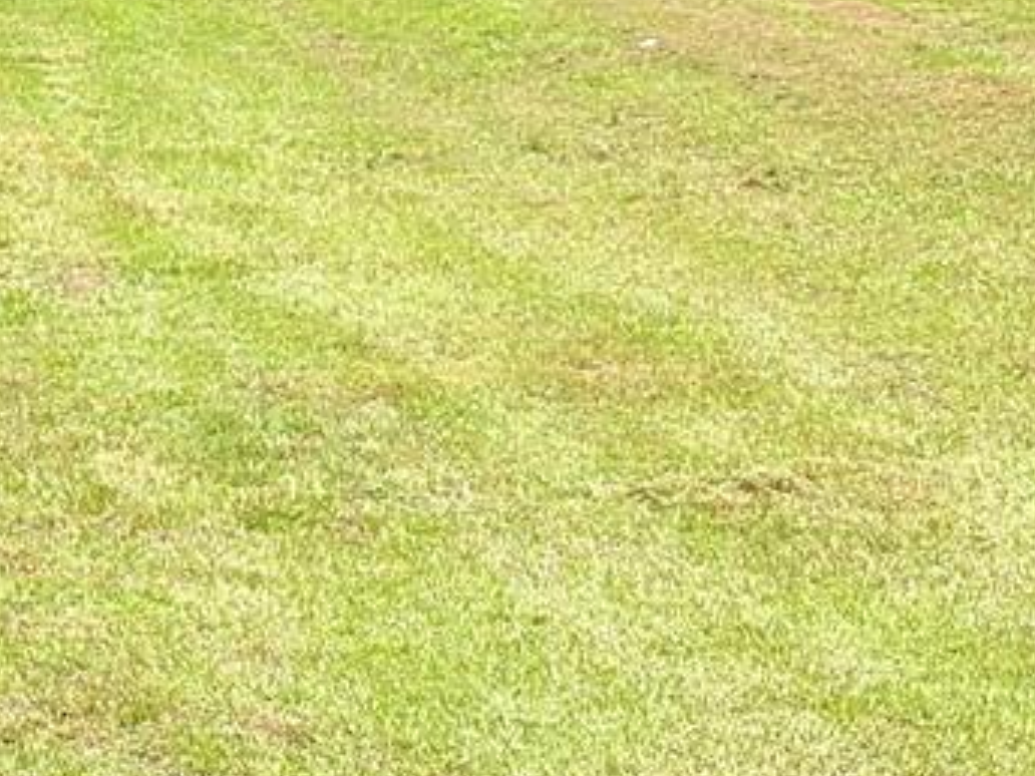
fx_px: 4634
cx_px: -394
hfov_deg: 12.3
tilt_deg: +0.8
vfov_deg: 9.4
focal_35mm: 155
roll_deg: +0.2
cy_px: -289
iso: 32
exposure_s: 1/801
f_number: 1.6
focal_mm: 5.96
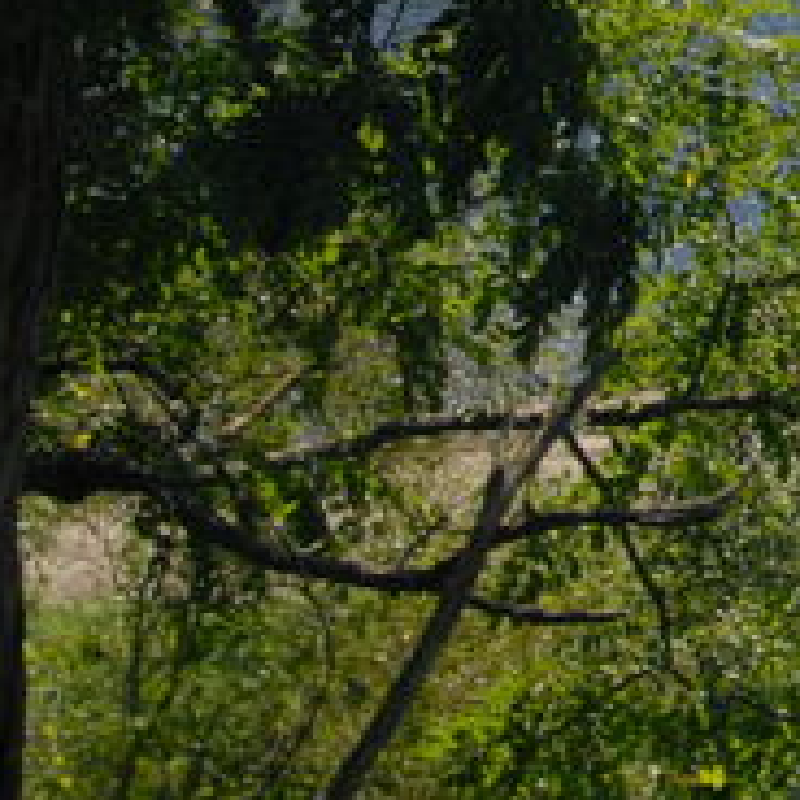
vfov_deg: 9.9
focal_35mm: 172
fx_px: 4493
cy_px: -289
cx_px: 1726
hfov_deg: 9.4
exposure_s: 1/500
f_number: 8
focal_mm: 31
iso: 250
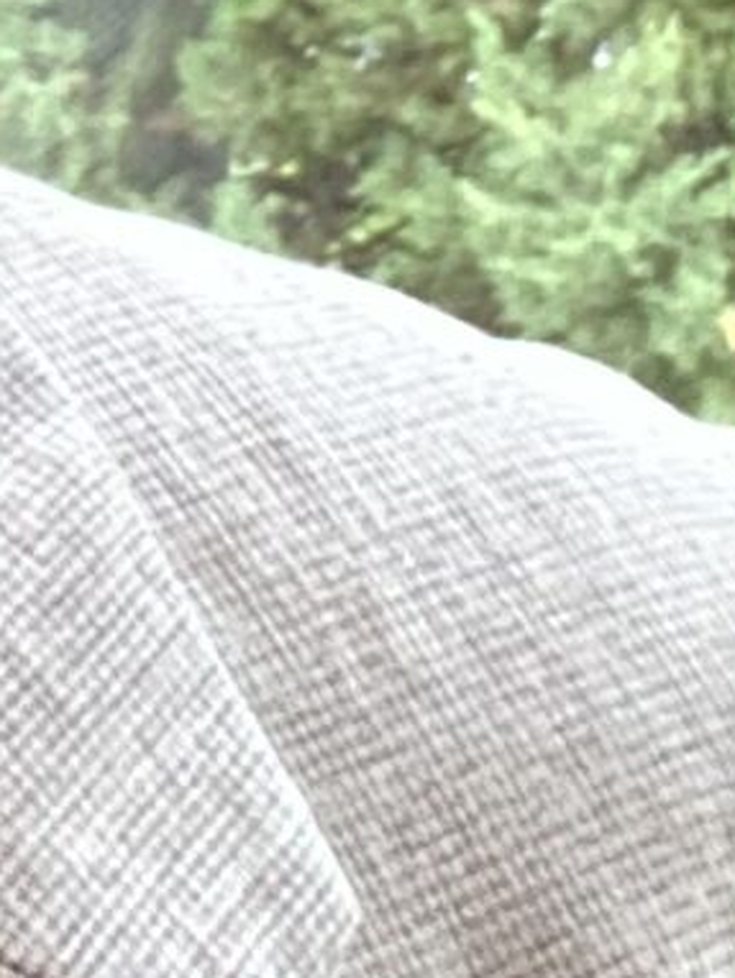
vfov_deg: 9.2
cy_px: -1037
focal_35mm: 201
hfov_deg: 7.0
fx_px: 5684
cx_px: -950
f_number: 2.2
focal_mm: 2.71
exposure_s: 1/50
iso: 200
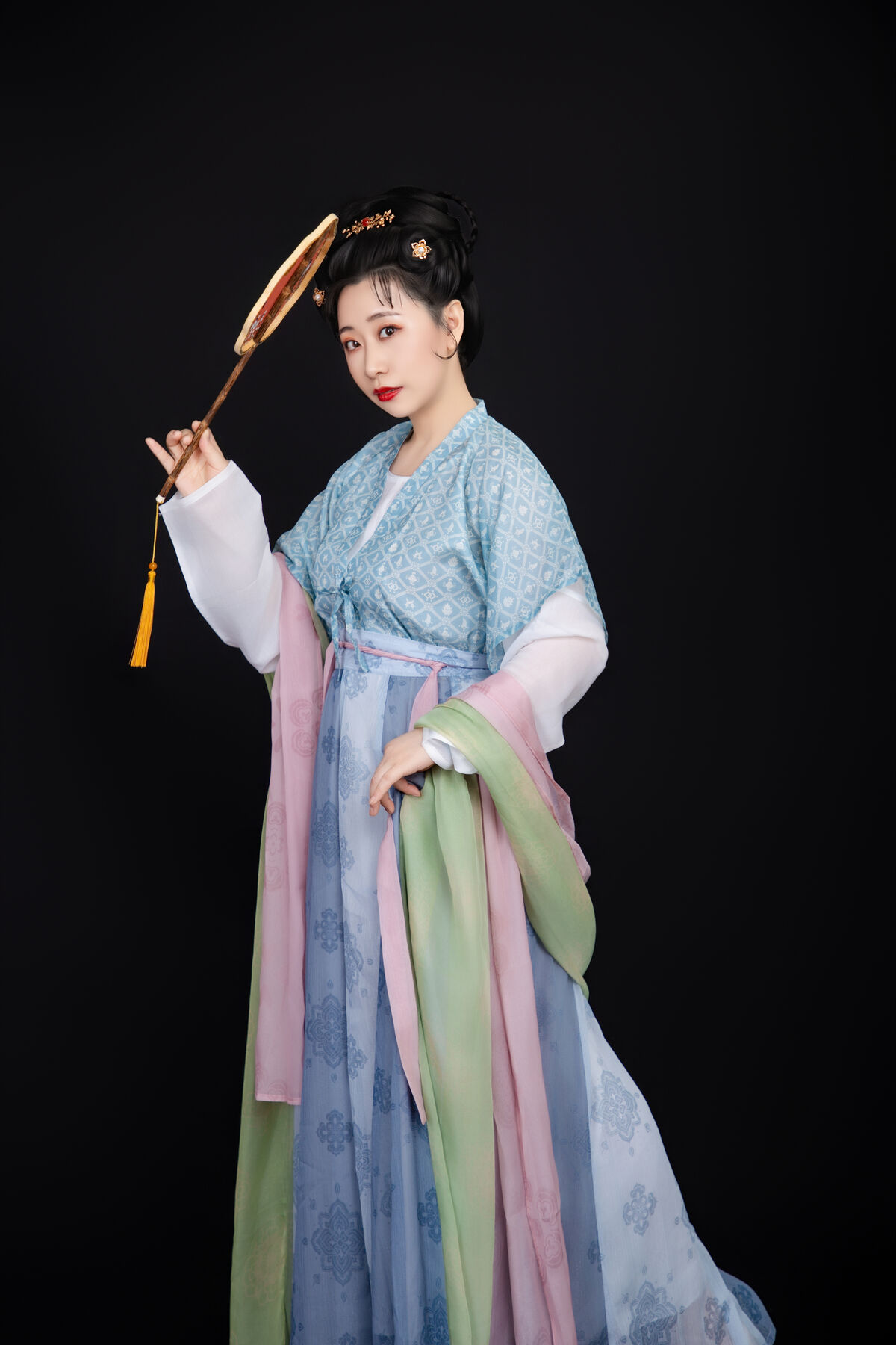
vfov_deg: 29.2
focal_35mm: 69
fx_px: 2576
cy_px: 672
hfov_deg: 19.7
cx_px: 448
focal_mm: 70
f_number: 4.5
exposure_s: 1/125
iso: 100
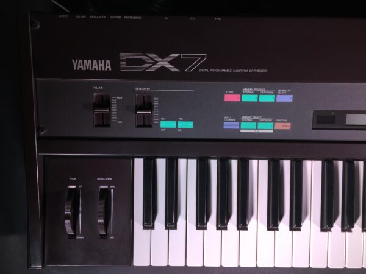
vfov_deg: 48.2
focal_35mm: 29
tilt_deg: -88.7
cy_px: 137
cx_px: 183
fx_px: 307
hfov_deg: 61.7
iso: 40
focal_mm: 4.15
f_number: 2.2
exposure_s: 1/100
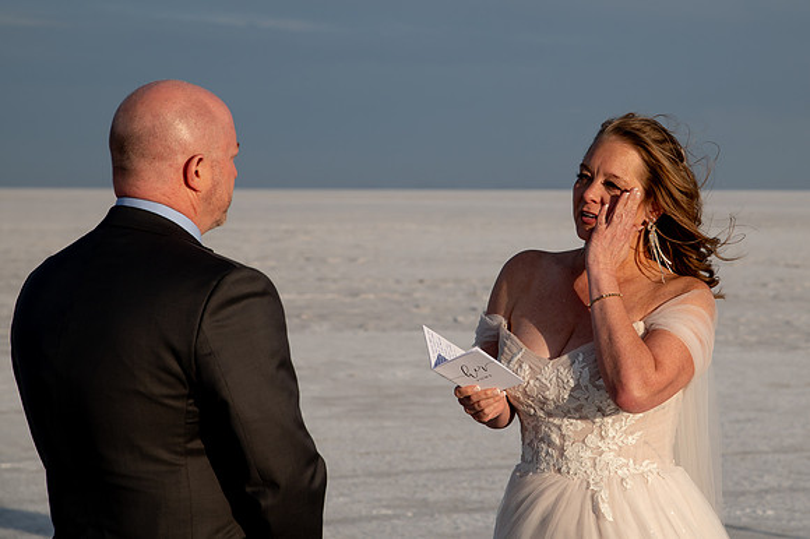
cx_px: 509
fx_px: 2912
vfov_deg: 10.6
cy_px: 196
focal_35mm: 130
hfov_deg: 15.8
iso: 200
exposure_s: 1/800
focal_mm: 98
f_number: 8
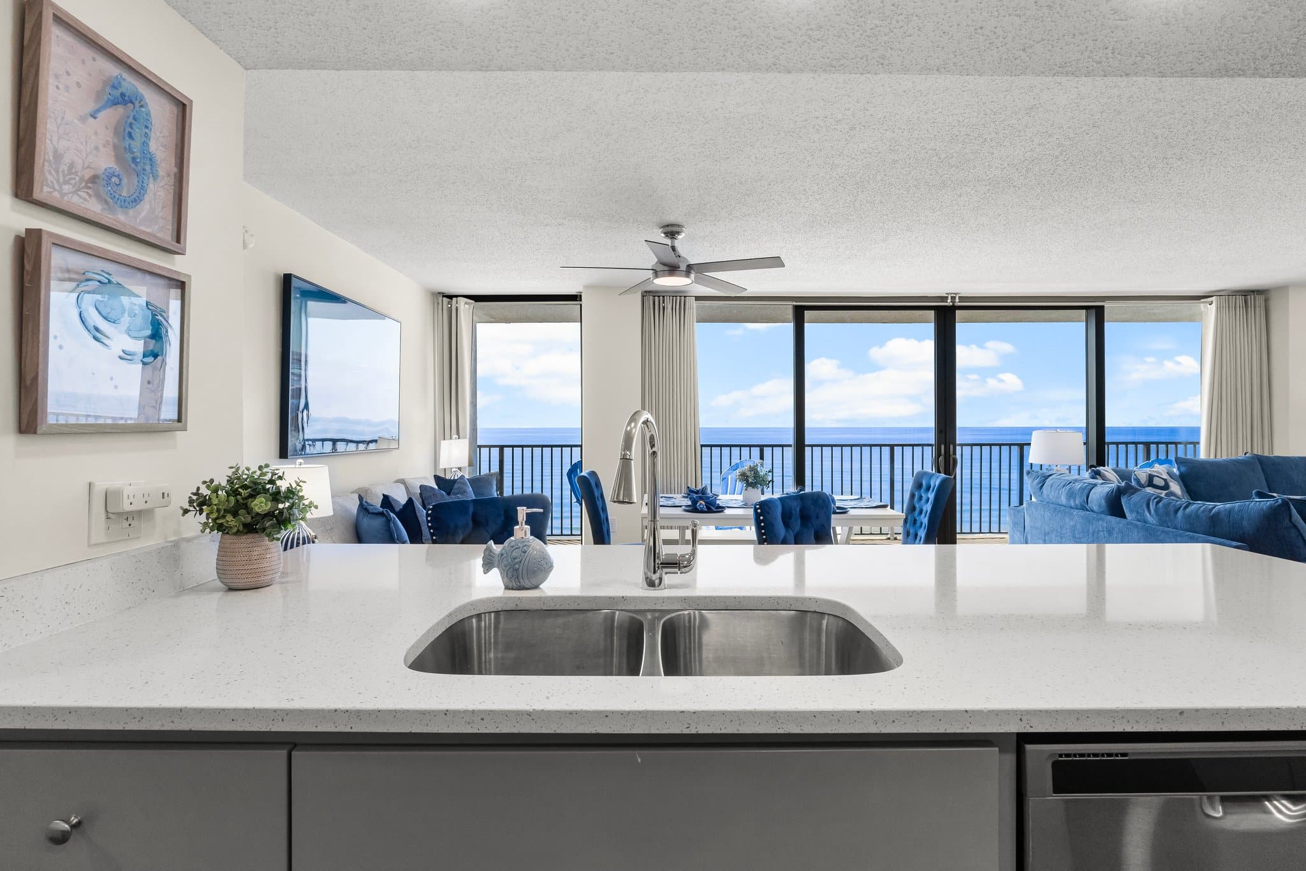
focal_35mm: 18
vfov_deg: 67.4
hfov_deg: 90.0
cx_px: 653
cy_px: 436
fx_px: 653
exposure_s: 1/10
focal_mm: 12
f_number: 9
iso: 400
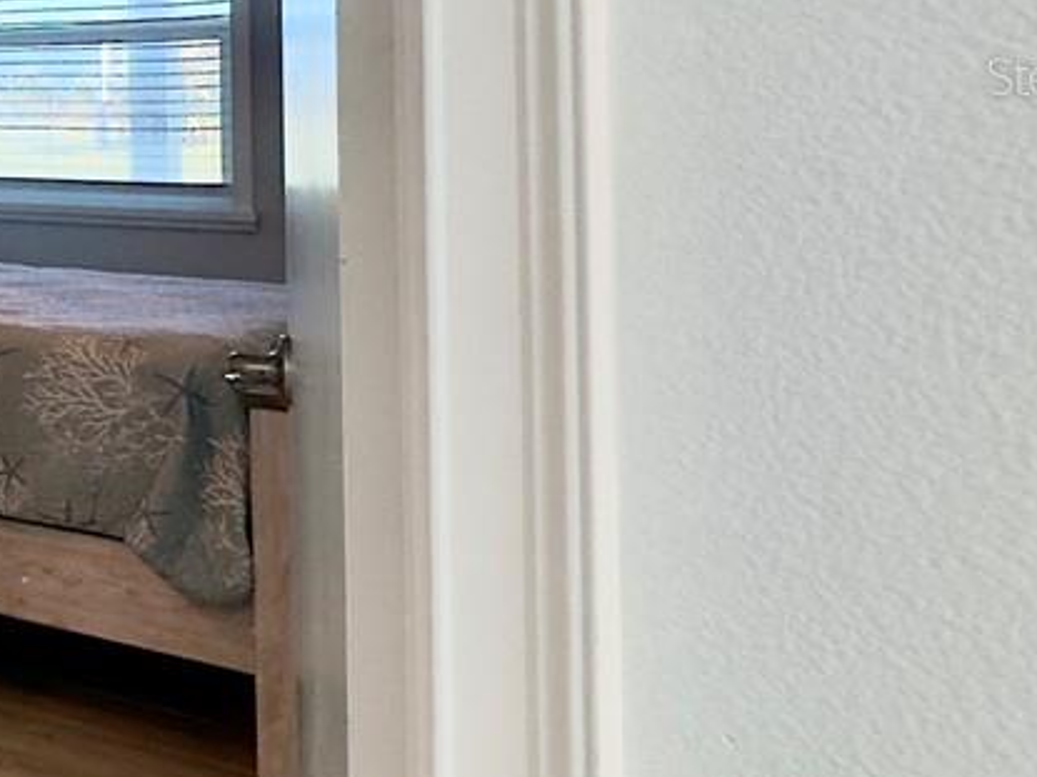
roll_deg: -0.5
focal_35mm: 54
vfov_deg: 26.1
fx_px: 1617
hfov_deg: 22.6
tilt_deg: +1.5
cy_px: 75
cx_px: -777
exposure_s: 1/120
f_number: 2.2
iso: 250
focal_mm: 2.22
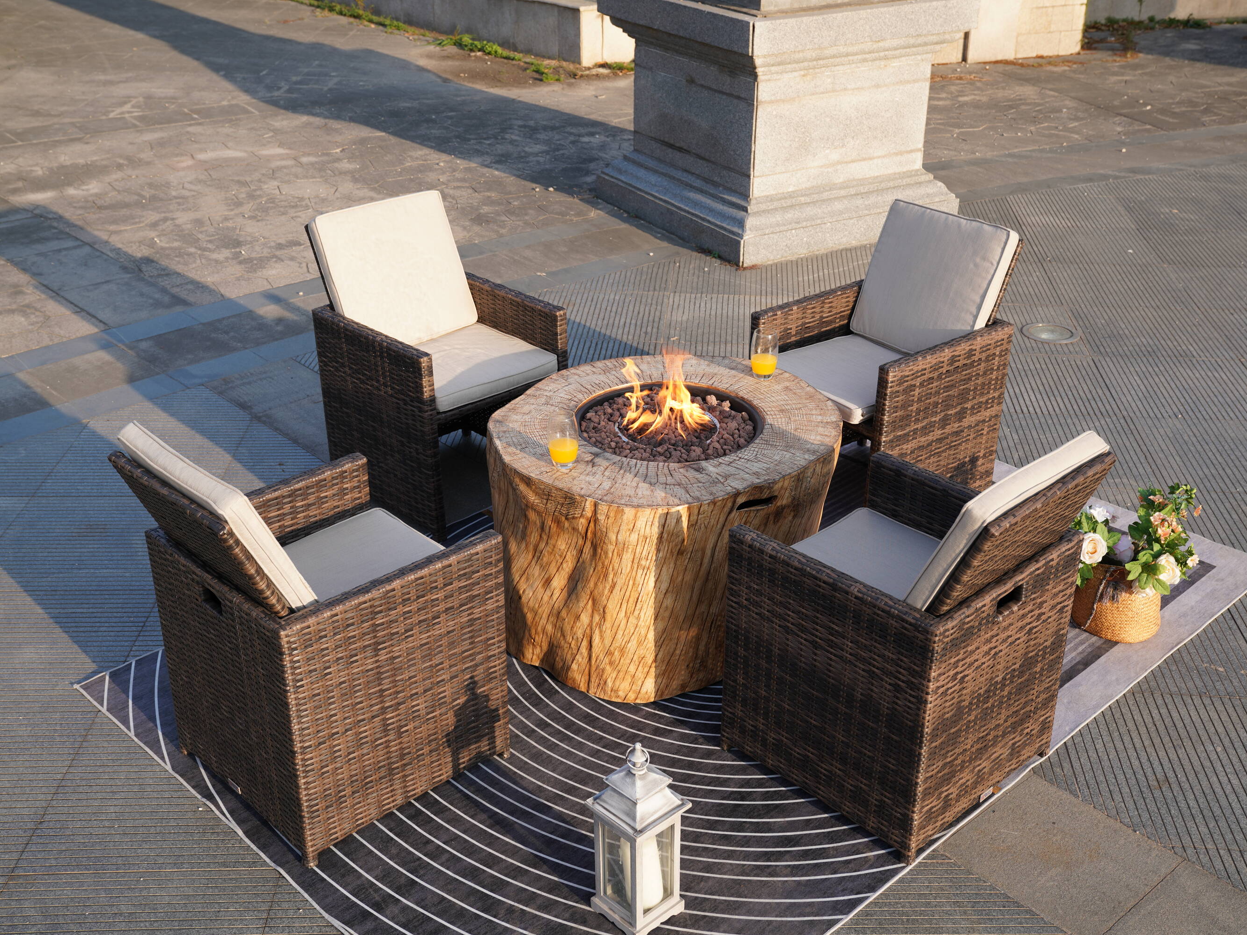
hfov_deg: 47.9
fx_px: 1405
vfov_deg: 36.8
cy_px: 468
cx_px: 642
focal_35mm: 39
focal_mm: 36
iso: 100
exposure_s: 1/160
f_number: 5.6
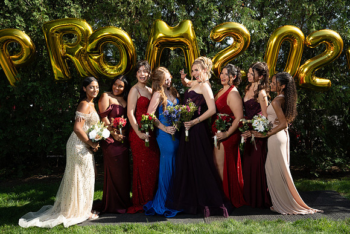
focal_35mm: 35
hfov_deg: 54.4
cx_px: 175
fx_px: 340
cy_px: 117
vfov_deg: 37.9
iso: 100
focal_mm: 35
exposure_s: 1/250
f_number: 5.6
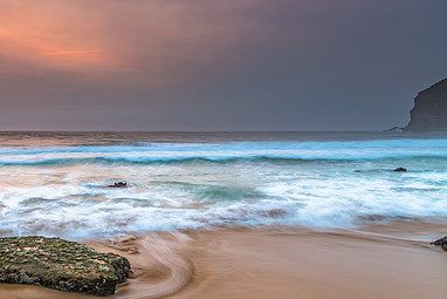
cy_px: 113
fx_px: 460
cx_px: 133
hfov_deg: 50.5
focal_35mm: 37
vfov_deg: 35.8
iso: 100
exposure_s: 1
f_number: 8
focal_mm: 24
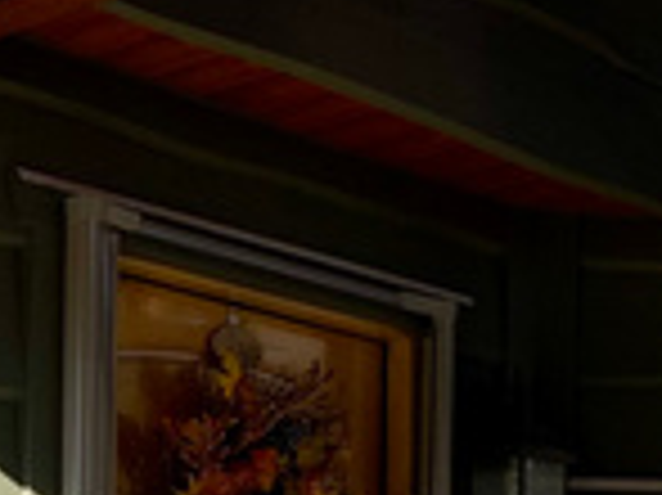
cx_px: 405
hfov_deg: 17.4
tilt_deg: +1.0
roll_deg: +0.9
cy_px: 770
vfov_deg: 12.4
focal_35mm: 113
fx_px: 2159
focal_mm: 4.25
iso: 32
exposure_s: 1/1866
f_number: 1.8
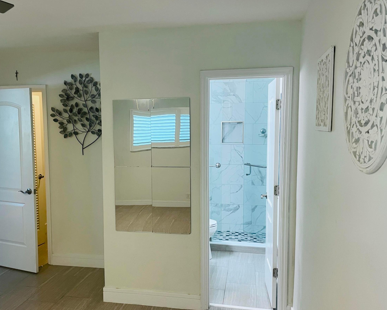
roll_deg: +0.8
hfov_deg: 54.0
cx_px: 163
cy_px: 165
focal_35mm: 33
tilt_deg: -6.4
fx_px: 378
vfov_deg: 44.5
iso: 125
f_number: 1.6
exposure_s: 1/60
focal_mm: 4.2
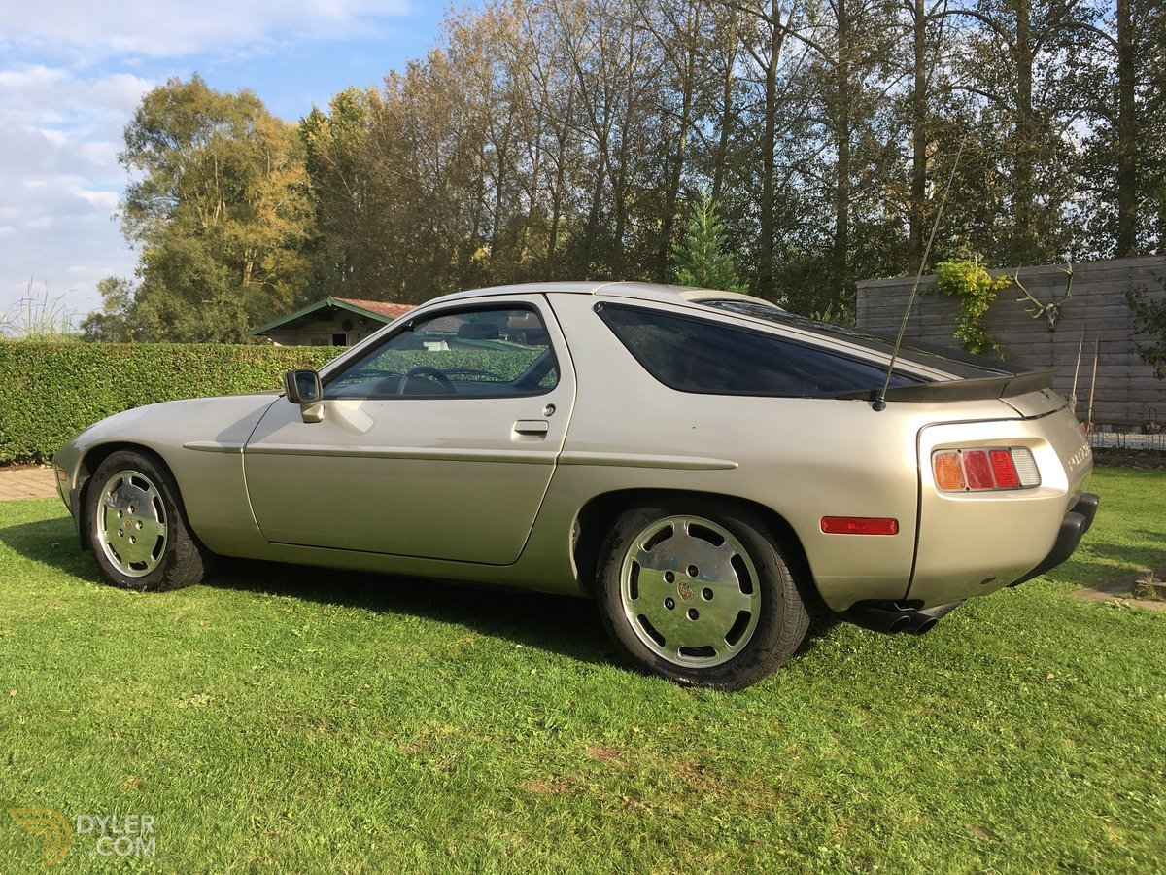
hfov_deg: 61.7
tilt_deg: -4.4
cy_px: 438
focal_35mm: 29
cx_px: 583
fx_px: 977
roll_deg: +1.3
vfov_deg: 48.2
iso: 25
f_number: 2.2
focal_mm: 4.15
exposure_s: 1/894
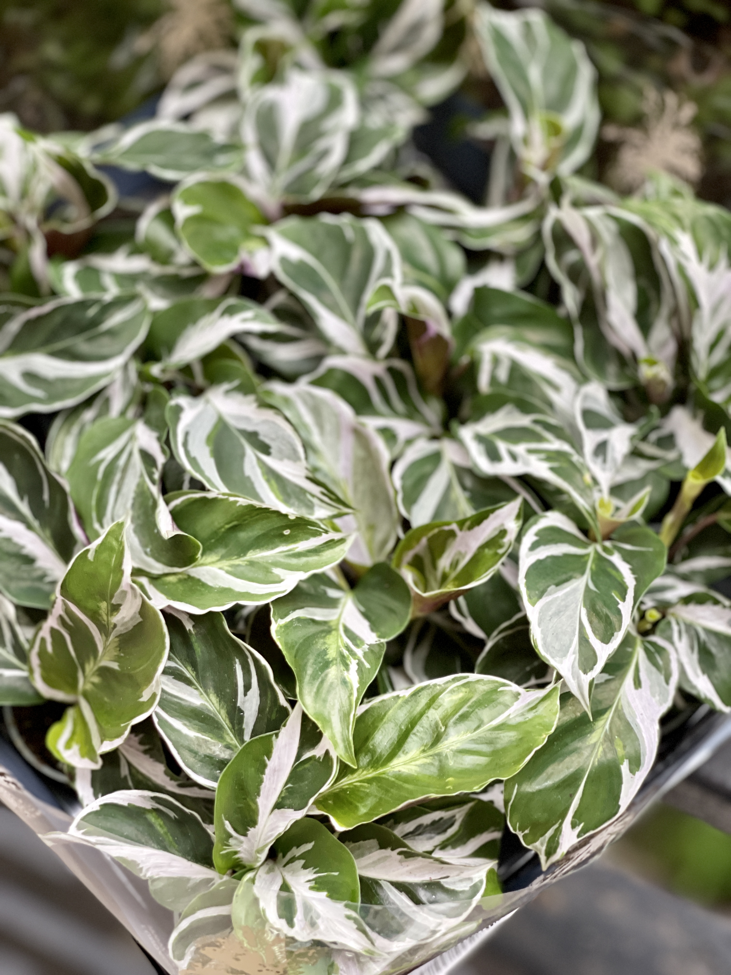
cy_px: 488
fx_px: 1802
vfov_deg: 30.3
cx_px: 366
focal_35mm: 64
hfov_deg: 22.9
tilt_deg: -55.4
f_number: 2.2
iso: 250
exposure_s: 1/117
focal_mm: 7.5
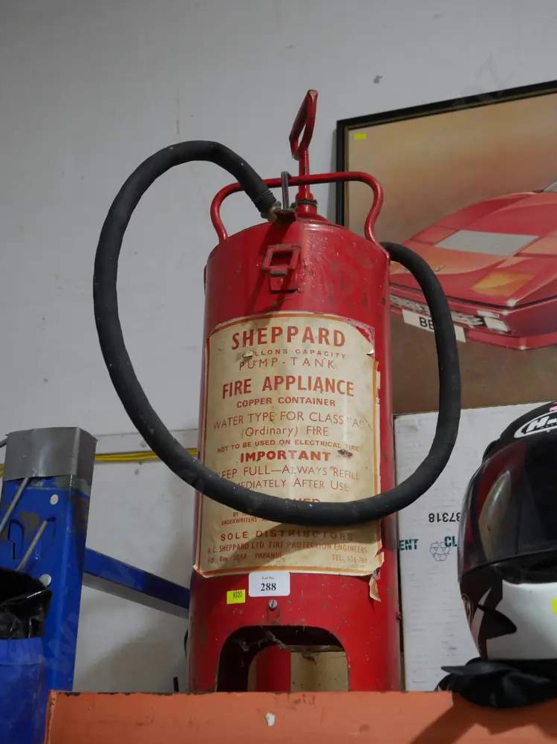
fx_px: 923
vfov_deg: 43.9
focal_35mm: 43
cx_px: 274
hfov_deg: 33.6
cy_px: 368
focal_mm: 21
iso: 800
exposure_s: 1/60
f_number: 4.6
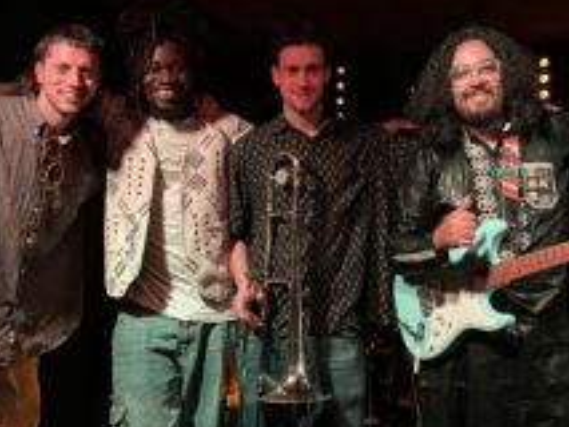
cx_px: 361
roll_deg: +0.2
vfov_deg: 26.5
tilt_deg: +4.1
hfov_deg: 34.7
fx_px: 905
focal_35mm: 55
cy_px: 165
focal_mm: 4.25
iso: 640
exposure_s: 1/25
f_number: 1.8
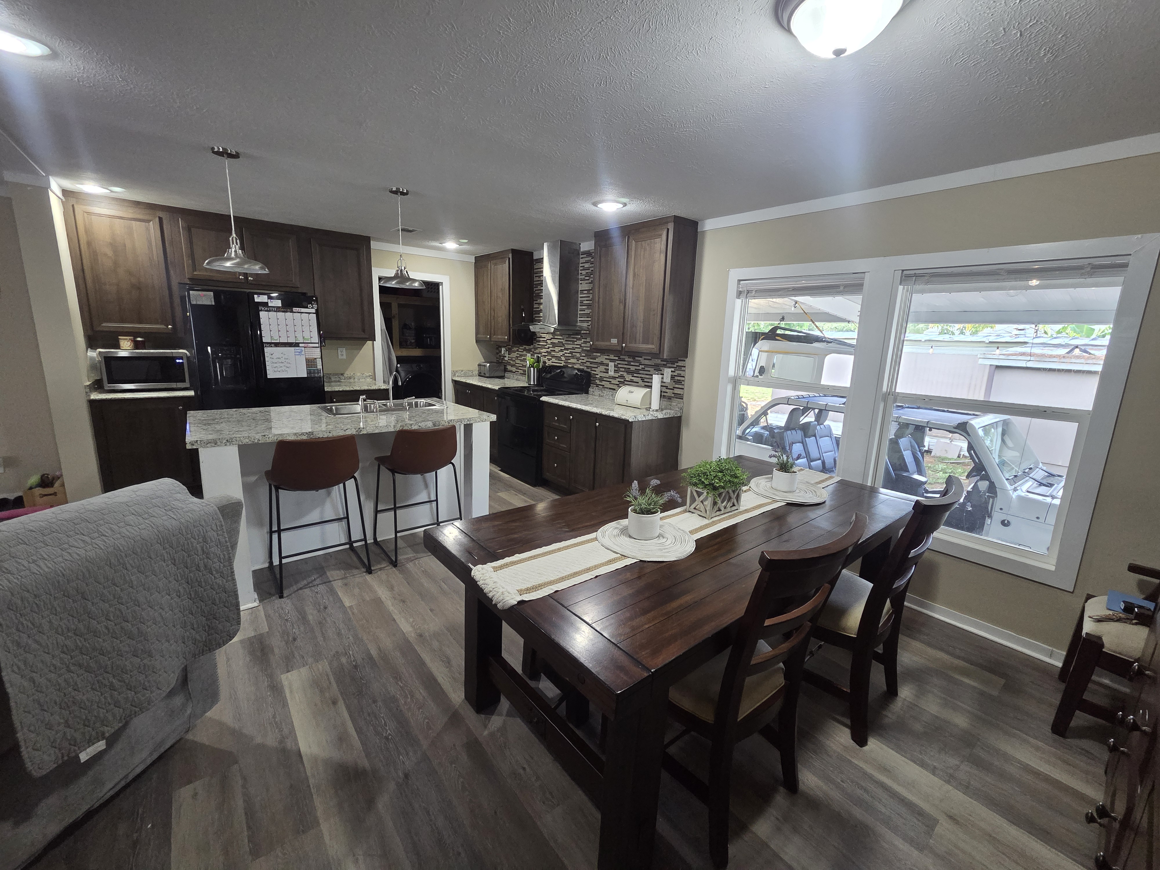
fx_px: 436
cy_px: 435
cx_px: 580
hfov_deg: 106.2
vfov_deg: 89.9
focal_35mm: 13
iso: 500
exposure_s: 1/60
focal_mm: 2.2
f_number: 2.2
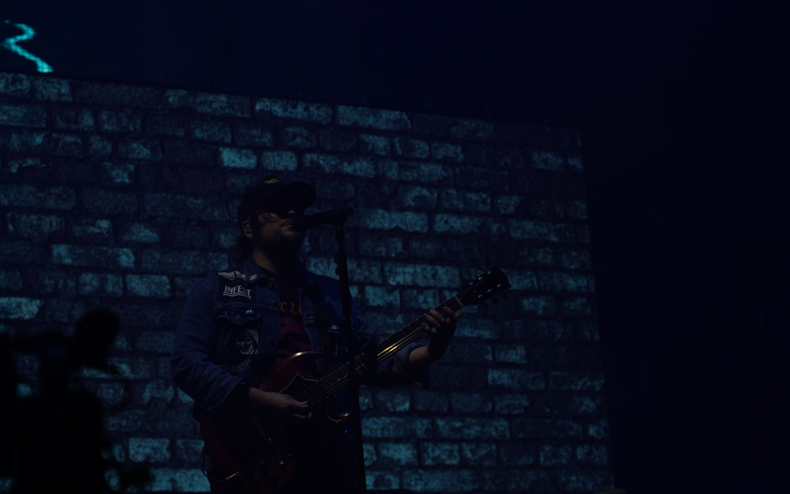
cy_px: 248
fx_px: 2325
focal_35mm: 108
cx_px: 396
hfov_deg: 19.3
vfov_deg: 12.1
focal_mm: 105
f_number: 5
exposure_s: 1/200
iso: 100
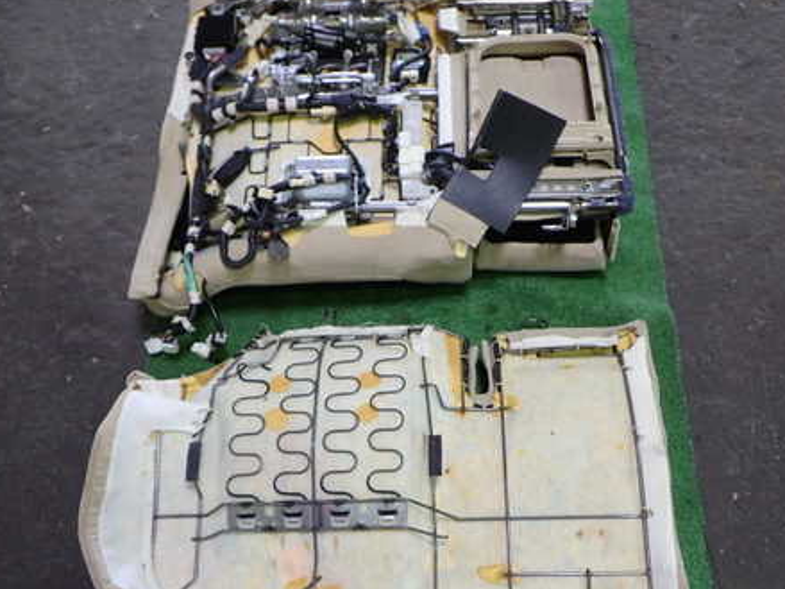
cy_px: 322
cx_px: 401
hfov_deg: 45.8
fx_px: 930
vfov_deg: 35.1
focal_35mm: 41
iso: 200
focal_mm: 5.4
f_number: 2.3
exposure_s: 1/50
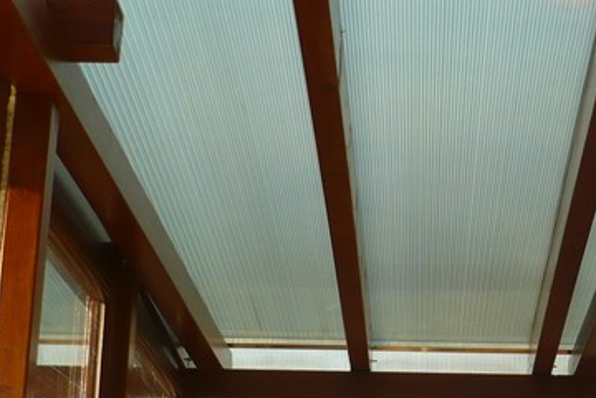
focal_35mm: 96
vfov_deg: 14.2
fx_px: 1589
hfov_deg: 20.6
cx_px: 593
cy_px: 331
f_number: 2.8
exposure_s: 1/200
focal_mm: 5.8
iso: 100
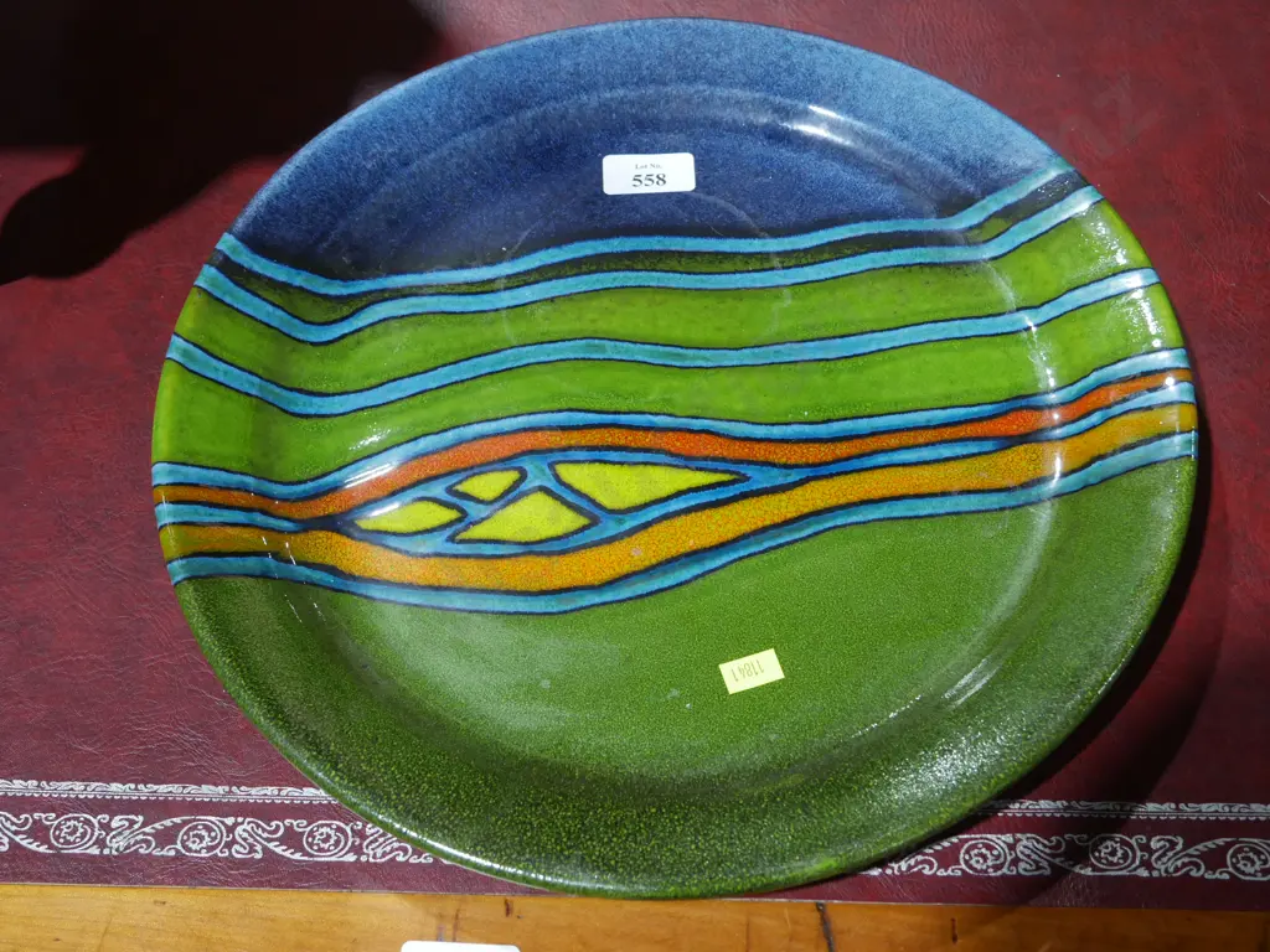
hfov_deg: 46.8
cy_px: 476
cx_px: 635
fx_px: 1468
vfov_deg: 36.0
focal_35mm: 40
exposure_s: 1/60
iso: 640
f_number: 4.5
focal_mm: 20
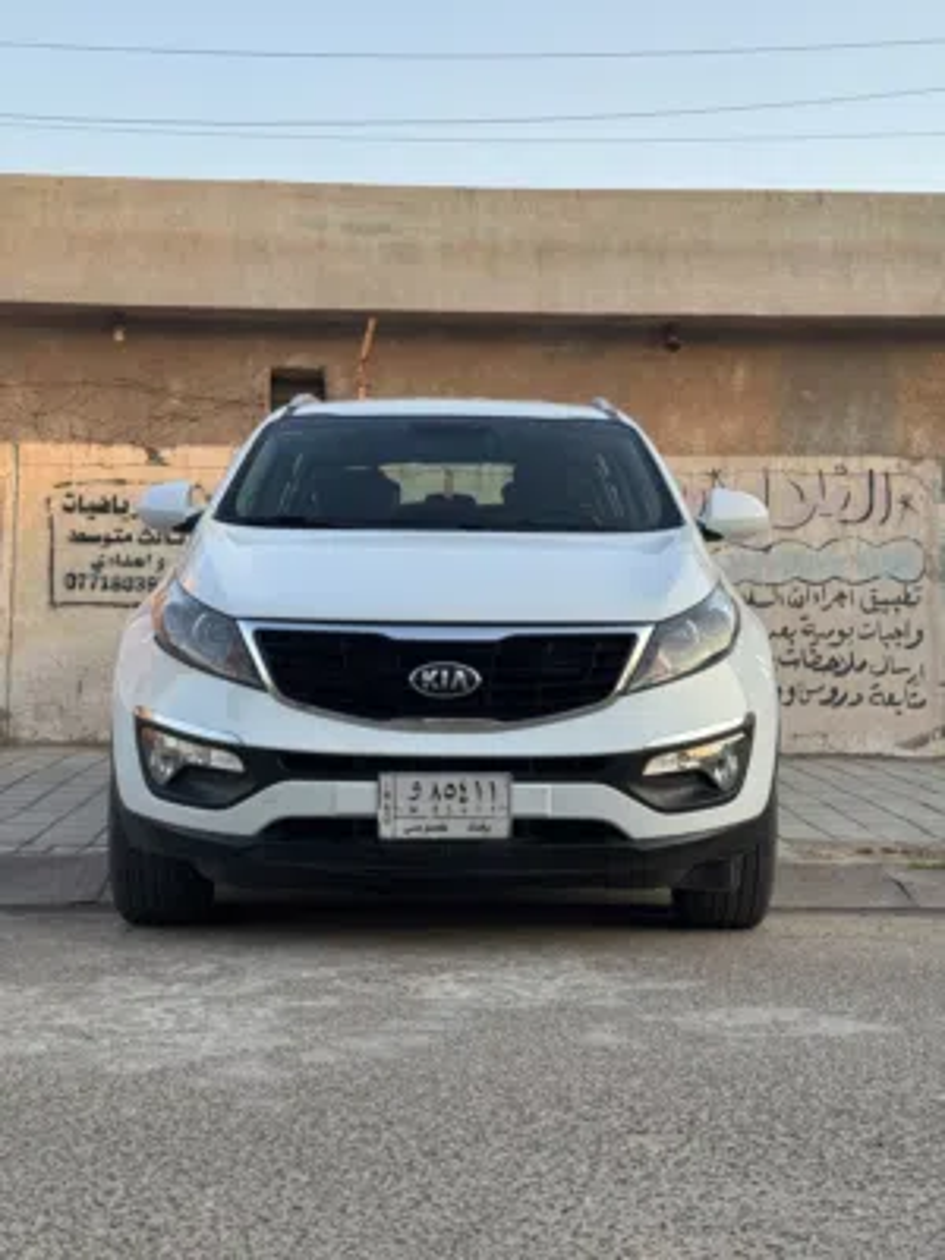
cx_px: 472
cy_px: 630
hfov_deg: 30.3
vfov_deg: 39.7
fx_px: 1747
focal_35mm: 48
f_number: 1.78
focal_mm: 6.76
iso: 64
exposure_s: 1/372
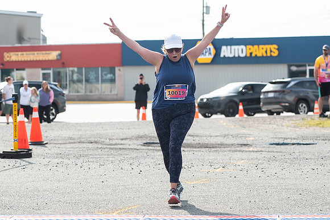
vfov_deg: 9.4
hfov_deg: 14.1
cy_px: 53
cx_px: 165
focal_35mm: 145
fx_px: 1331
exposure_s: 1/1600
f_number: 4.5
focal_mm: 82
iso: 250
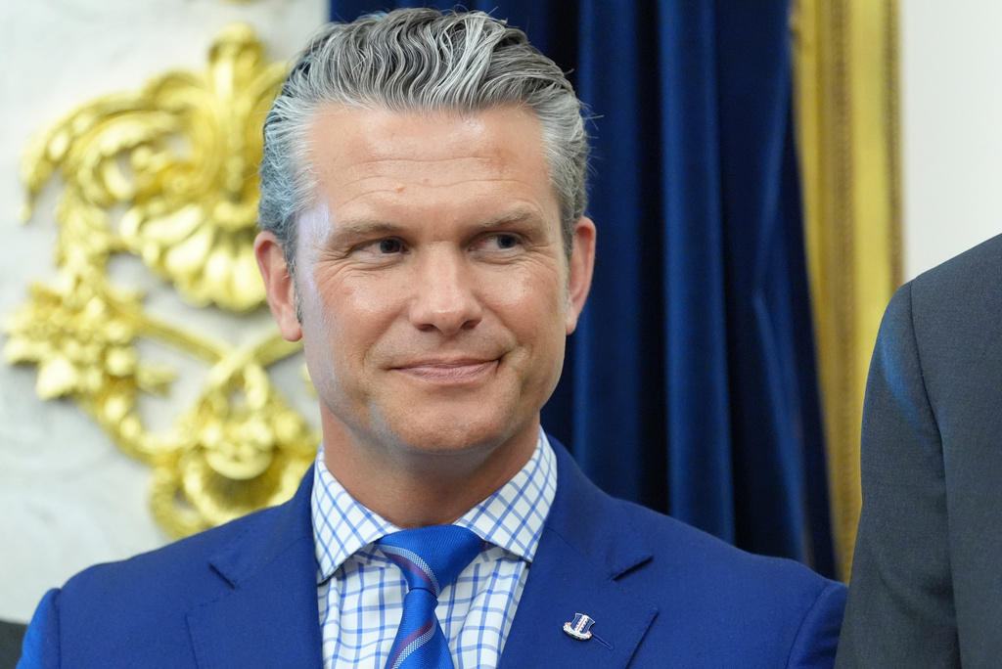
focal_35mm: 300
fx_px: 8354
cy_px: 334
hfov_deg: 6.9
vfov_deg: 4.6
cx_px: 501
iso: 5000
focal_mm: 200
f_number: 2.8
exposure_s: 1/160
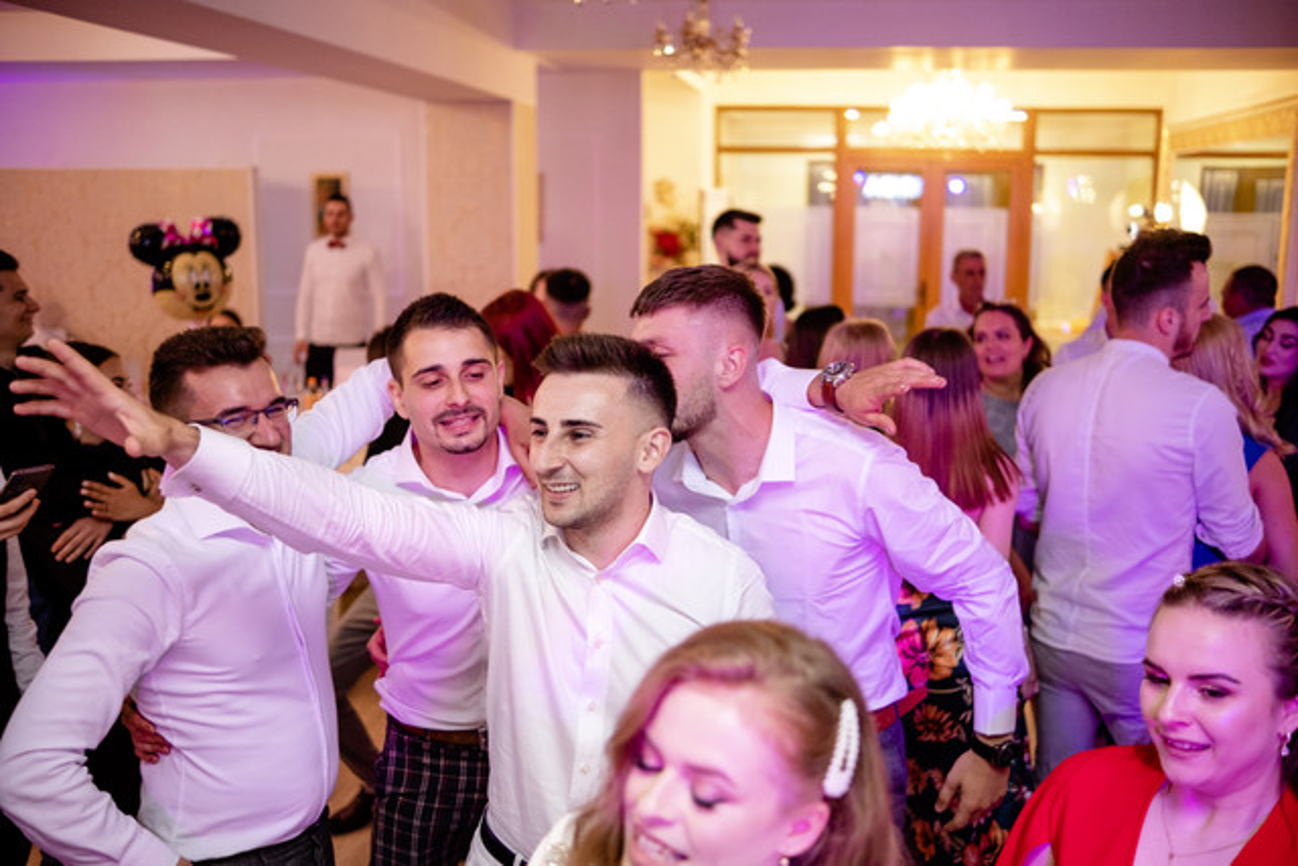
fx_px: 1262
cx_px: 649
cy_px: 433
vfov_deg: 37.9
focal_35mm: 35
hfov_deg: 54.4
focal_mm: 23
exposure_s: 1/200
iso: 1000
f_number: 1.4
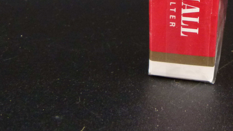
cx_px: 217
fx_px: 371
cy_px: -30
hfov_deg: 32.8
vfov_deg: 18.9
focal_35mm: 60
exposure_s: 1/60
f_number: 2.8
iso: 320
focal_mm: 4.5
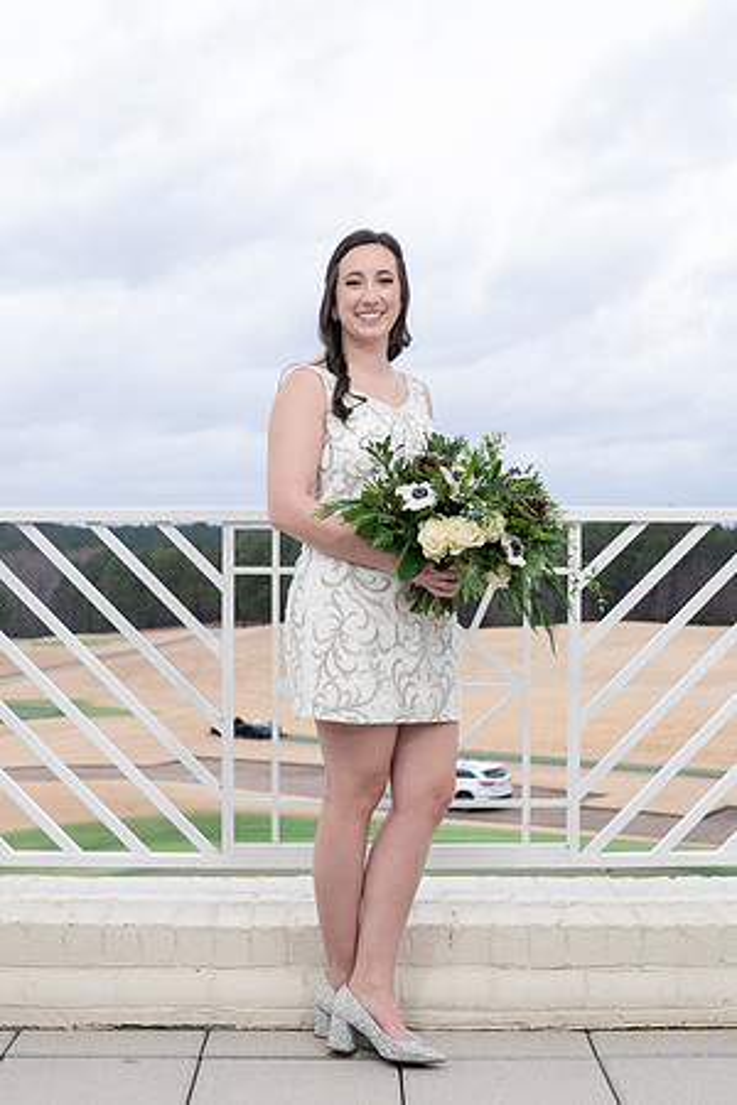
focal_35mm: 53
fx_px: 1612
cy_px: 552
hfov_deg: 25.7
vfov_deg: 37.9
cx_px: 346
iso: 100
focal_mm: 35
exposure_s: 1/250
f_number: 4
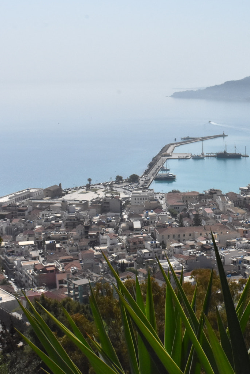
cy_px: 149
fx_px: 625
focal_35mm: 60
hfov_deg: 21.9
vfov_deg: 33.3
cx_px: 239
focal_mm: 20
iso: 1600
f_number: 18
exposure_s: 1/1250
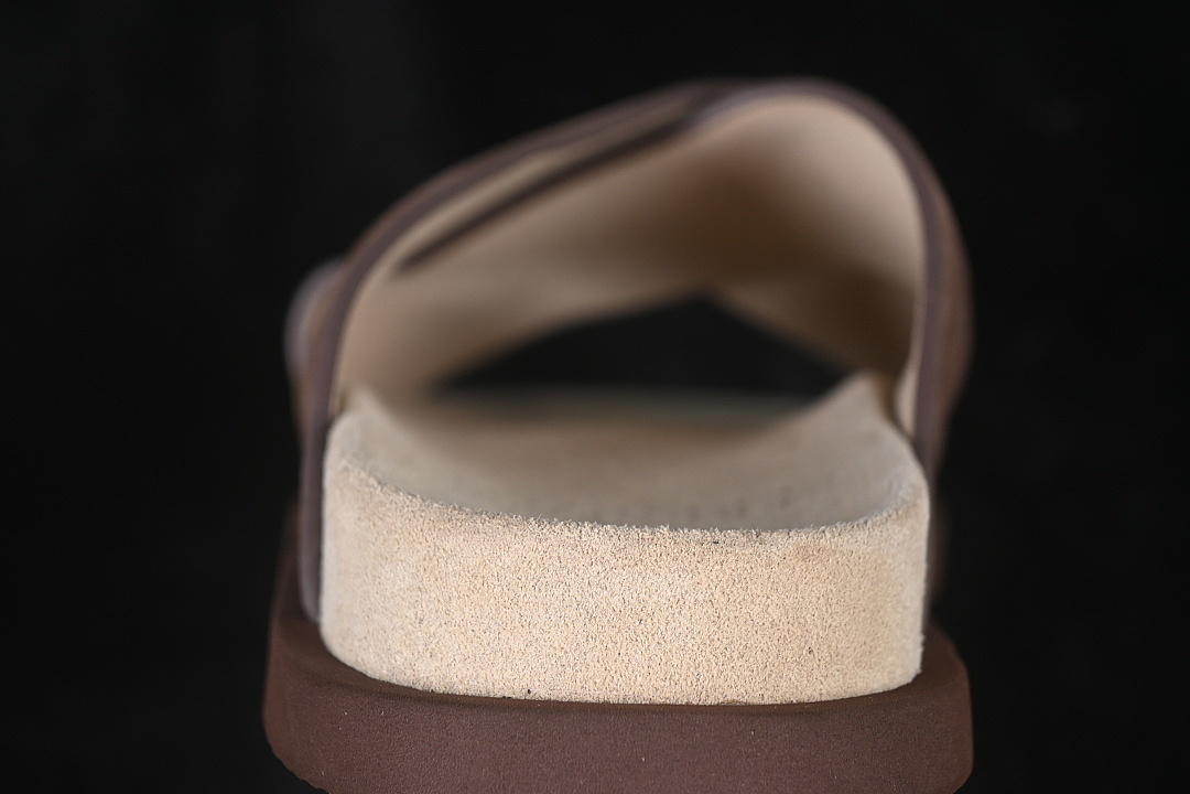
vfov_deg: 18.2
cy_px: 397
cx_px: 595
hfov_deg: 27.0
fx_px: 2479
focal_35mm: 75
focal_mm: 50
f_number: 6.3
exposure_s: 1/60
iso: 160
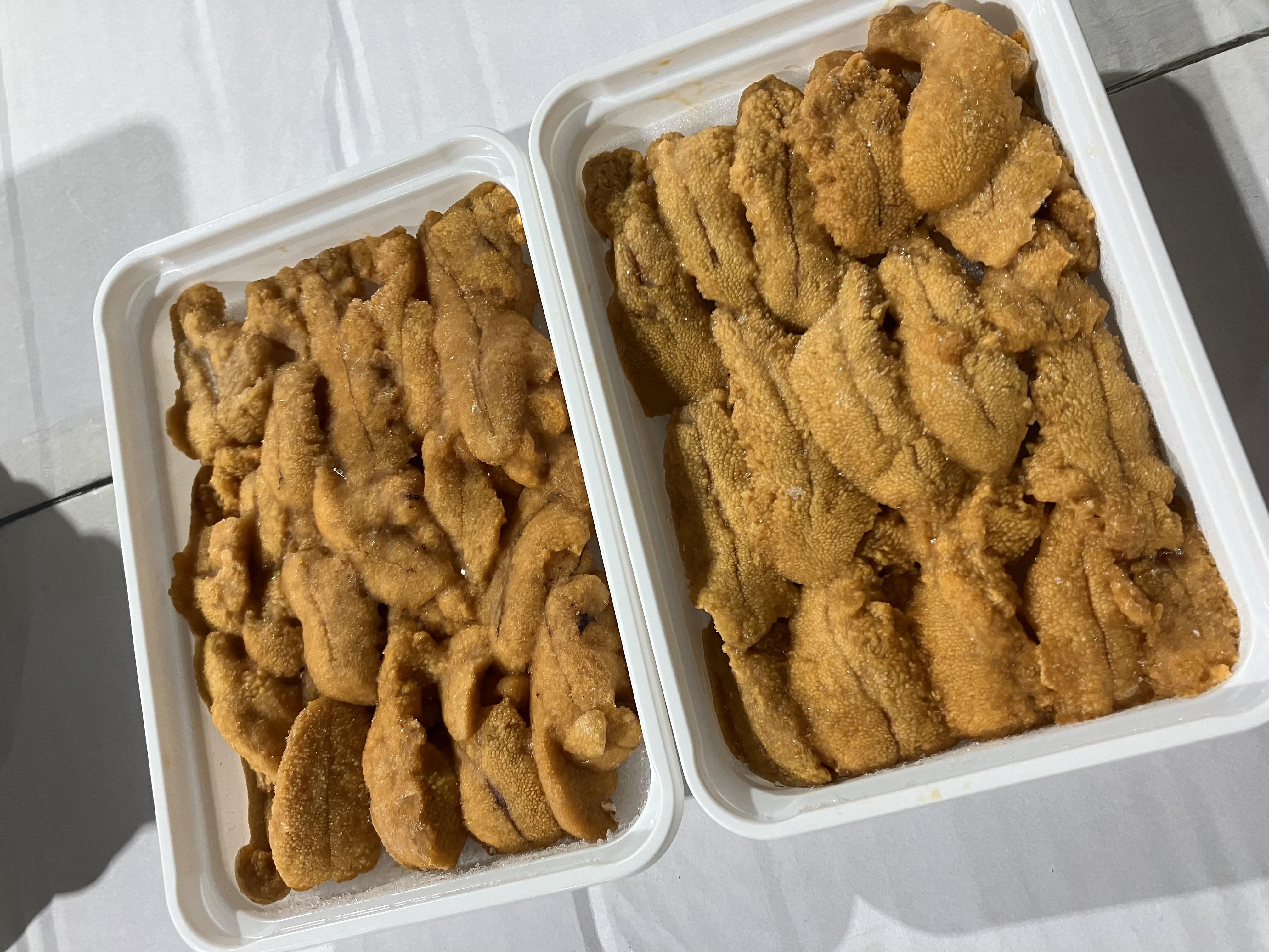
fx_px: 1026
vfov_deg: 49.7
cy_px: 476
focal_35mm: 28
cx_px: 634
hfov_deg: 63.4
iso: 160
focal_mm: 3.99
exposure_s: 1/60
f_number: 1.8
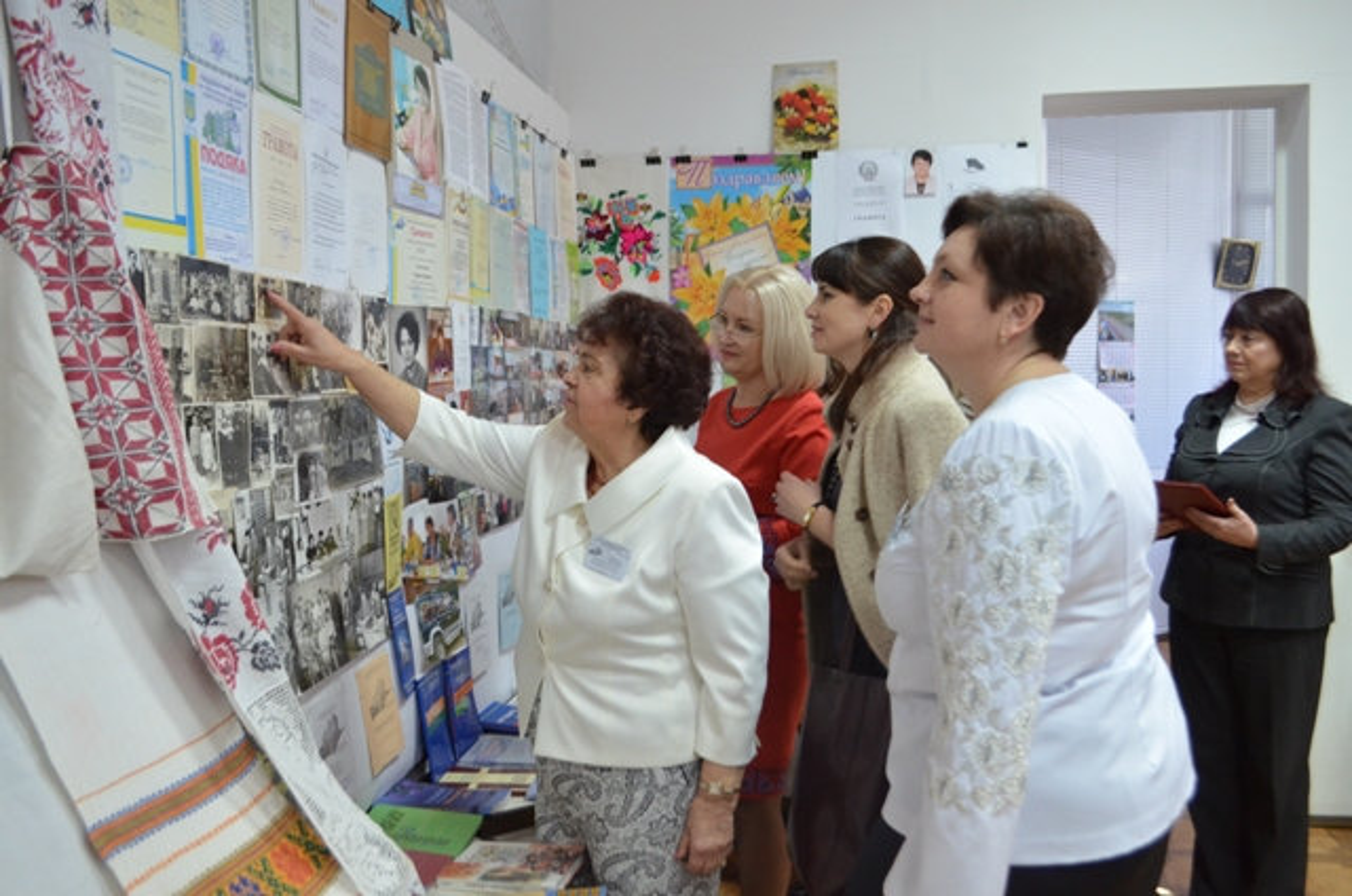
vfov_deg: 39.8
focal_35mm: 33
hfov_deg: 57.3
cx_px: 676
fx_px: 1237
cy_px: 448
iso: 1600
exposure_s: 1/60
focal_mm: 22
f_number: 3.8
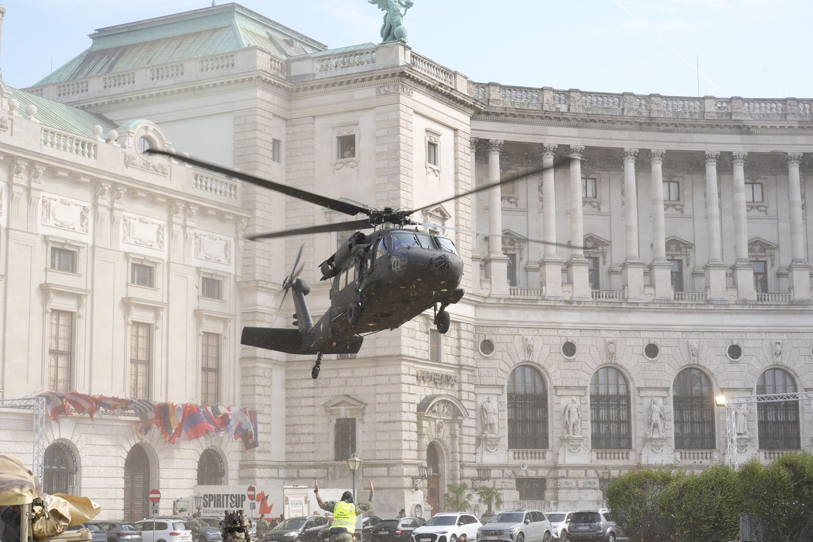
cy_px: 271
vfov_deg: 20.6
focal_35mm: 66
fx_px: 1490
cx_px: 406
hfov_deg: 30.5
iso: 800
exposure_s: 1/400
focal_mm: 66
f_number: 11
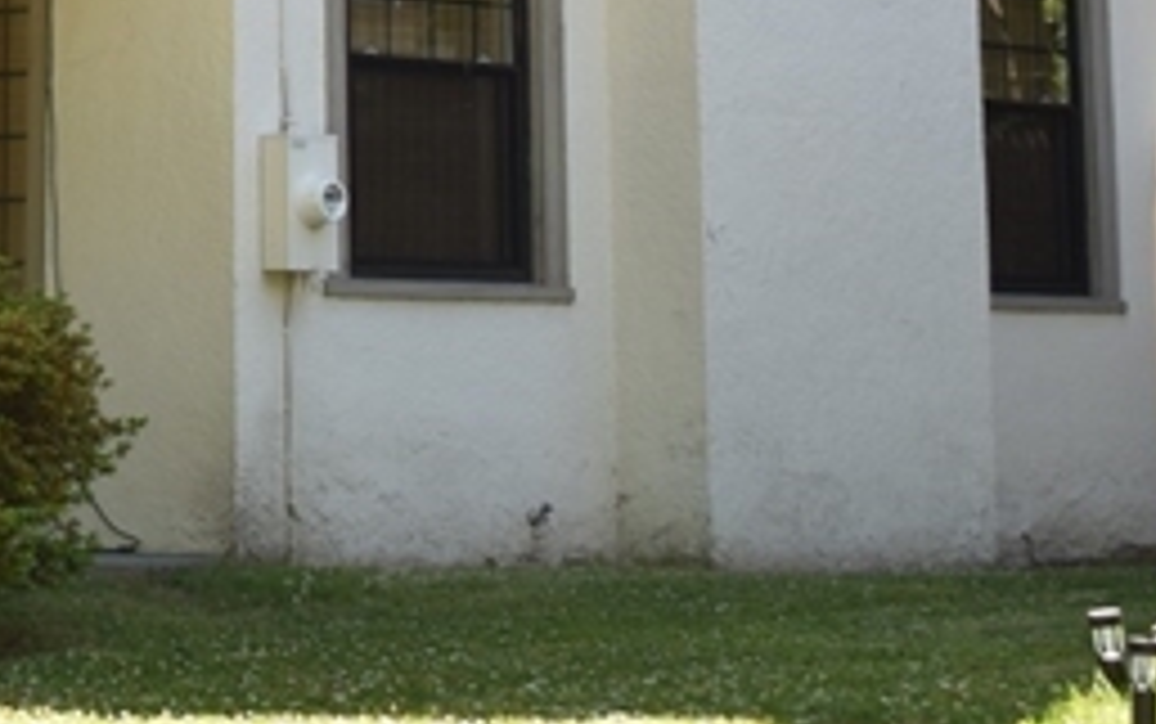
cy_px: -704
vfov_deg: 8.9
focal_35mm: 140
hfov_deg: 14.5
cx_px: -189
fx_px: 4414
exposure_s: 1/125
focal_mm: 23
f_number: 6.3
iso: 100
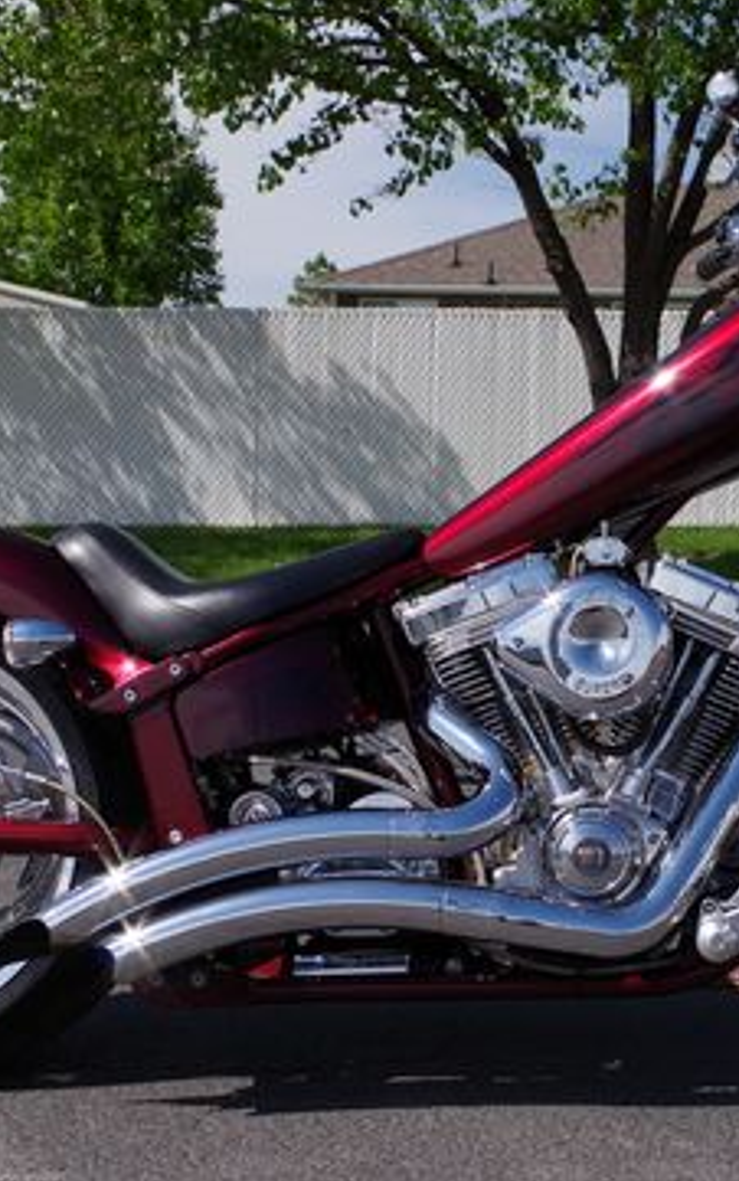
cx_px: 693
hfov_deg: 22.5
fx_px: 1802
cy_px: 528
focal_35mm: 56
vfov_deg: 36.2
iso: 200
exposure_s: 1/500
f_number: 9
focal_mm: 21.25
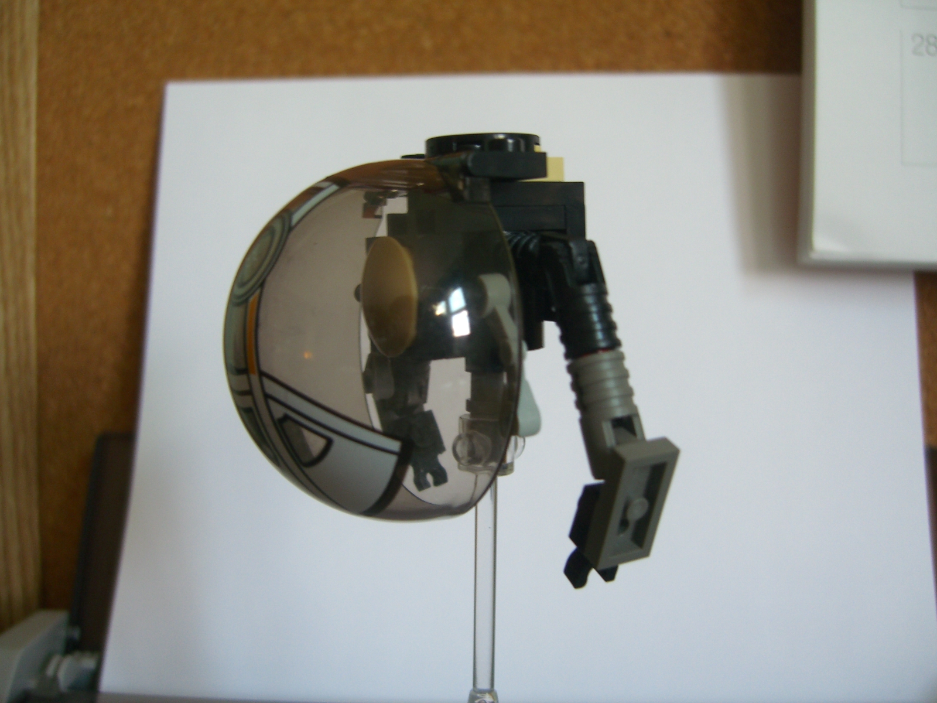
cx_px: 468
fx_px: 1029
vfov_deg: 37.7
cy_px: 352
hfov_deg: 49.0
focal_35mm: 38
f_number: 2.8
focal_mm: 7.9
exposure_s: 1/25
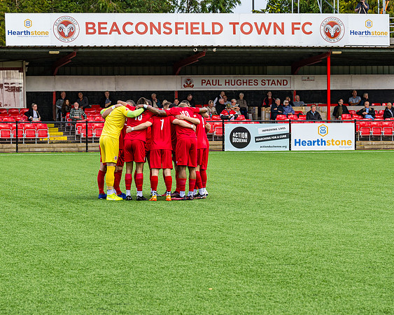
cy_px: 173
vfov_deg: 10.0
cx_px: 139
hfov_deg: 12.5
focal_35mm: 155
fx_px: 1804
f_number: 5
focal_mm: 78
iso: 200
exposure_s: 1/800
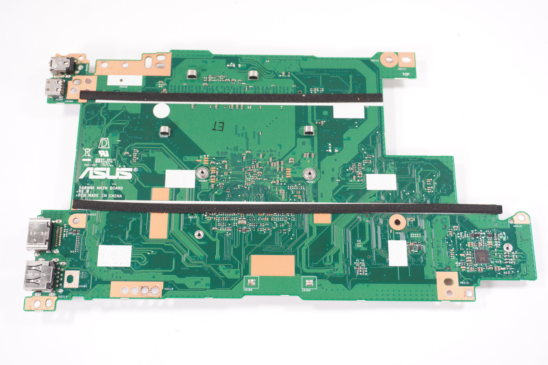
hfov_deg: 38.9
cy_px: 182
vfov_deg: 26.4
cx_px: 274
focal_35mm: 51
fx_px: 776
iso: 800
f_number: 5.6
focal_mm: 34
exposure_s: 1/160
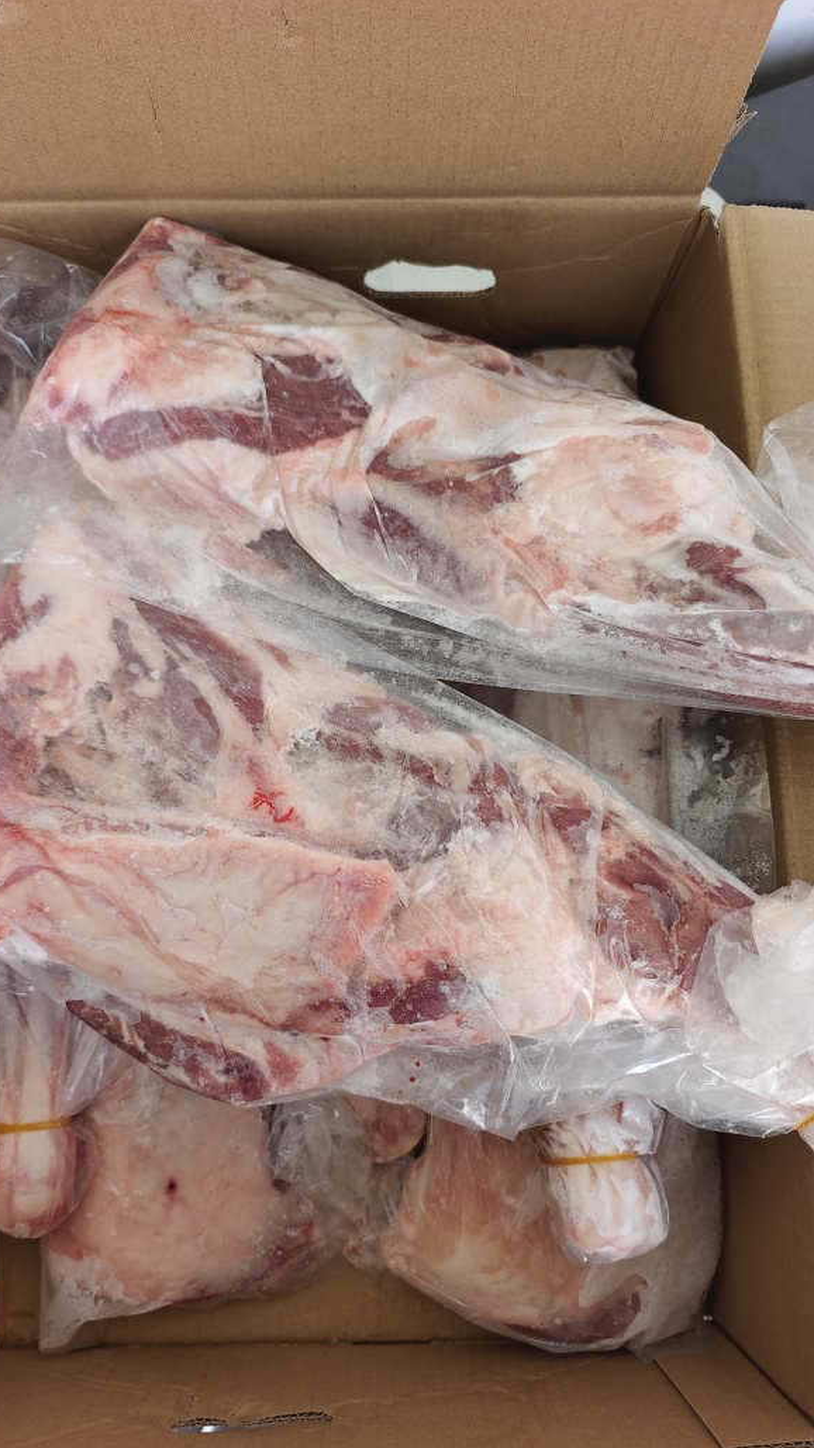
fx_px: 998
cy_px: 736
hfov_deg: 44.4
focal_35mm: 26
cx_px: 410
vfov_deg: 71.9
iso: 50
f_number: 1.57
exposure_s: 1/269
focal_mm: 6.51
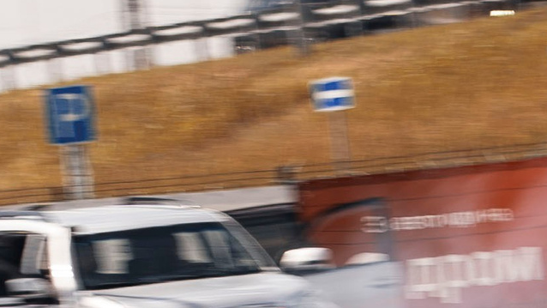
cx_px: 509
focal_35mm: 1120
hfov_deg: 1.9
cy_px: 430
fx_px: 16246
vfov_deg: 1.1
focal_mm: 150
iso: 100
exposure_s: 1/125
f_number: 10
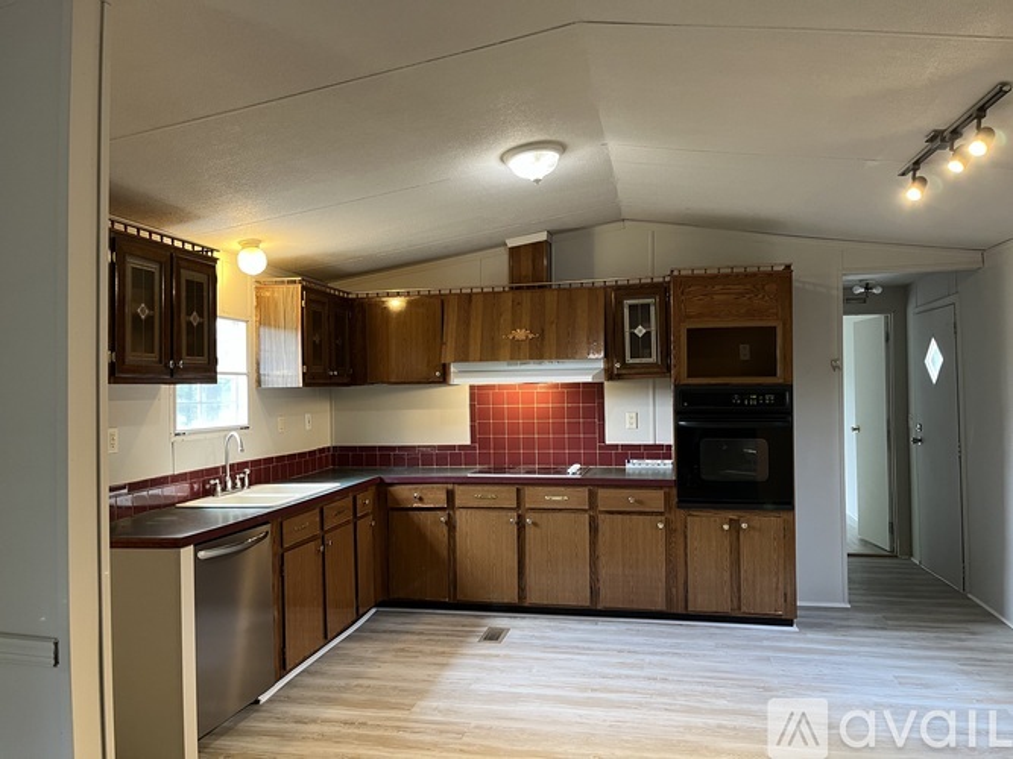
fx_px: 761
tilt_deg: +1.2
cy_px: 380
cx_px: 506
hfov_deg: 67.3
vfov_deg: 53.0
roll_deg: +2.0
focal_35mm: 26
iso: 160
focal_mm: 5.1
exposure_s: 1/60
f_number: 1.6
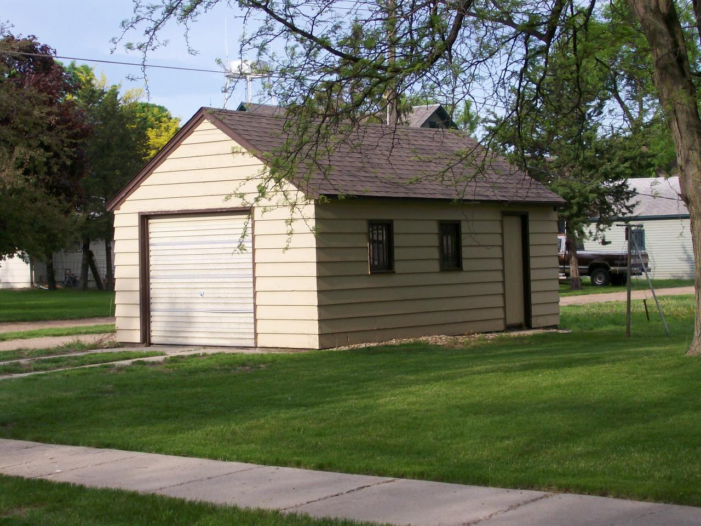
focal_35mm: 70
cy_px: 263
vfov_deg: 21.0
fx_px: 1418
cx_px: 350
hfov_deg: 27.8
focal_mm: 11.6
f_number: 3.8
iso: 80
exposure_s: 1/507
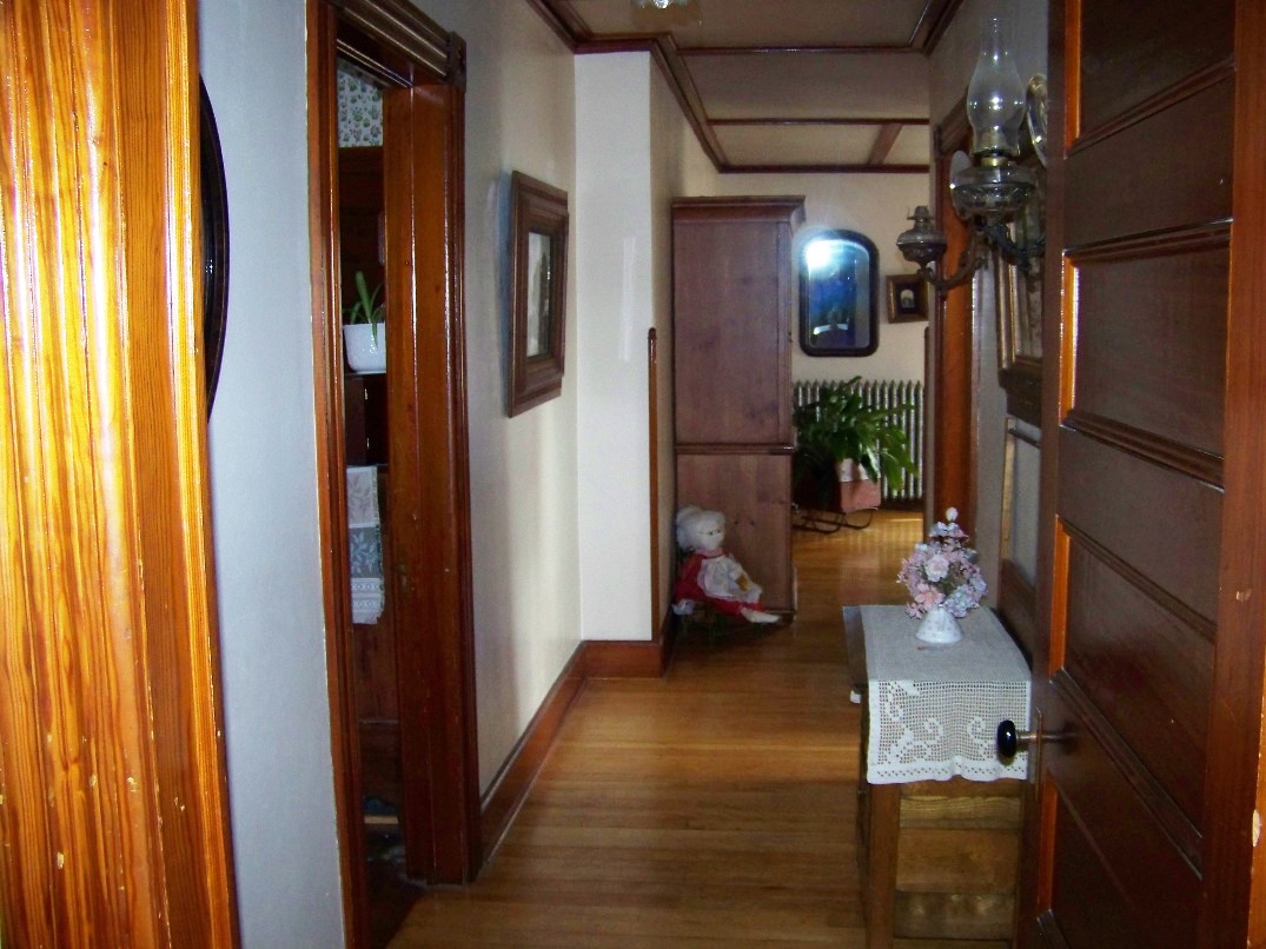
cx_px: 633
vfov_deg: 39.6
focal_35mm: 36
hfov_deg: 51.4
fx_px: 1316
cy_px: 474
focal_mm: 5.85
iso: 200
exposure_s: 1/30
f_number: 2.8
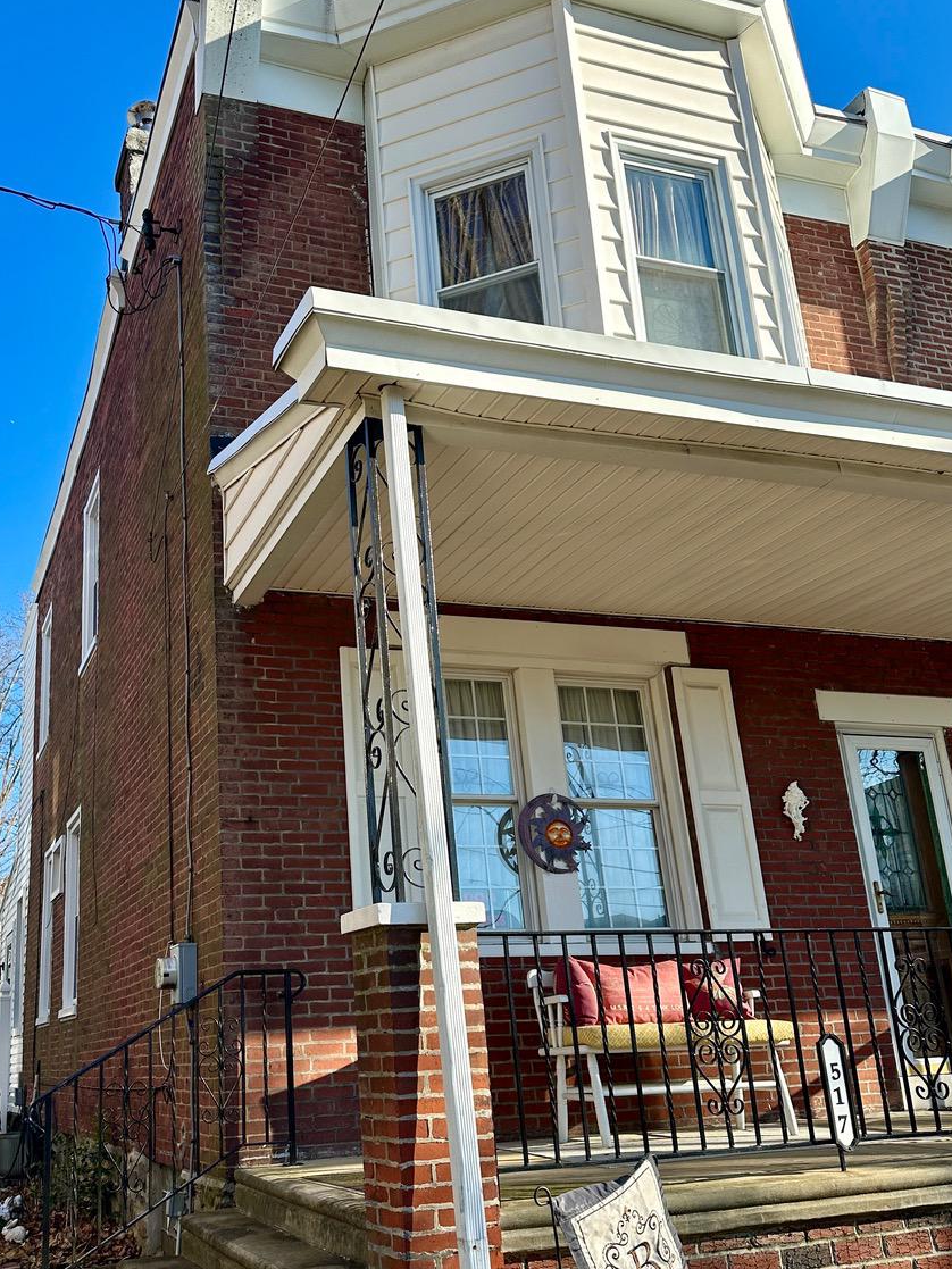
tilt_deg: +17.3
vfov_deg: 55.3
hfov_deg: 42.4
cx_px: 327
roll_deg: +1.7
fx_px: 1210
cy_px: 669
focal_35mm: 33
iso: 80
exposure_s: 1/1751
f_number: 1.78
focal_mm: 6.86
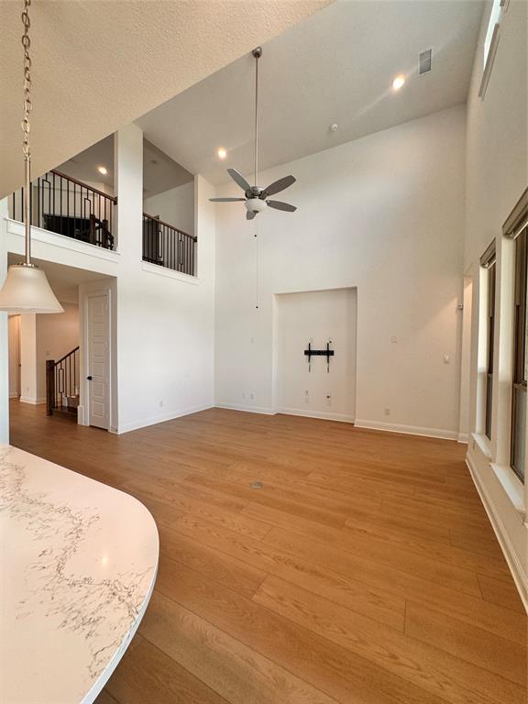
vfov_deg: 102.1
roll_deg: +0.4
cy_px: 352
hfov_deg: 85.7
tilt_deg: -0.9
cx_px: 264
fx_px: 285
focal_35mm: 14
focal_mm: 2.22
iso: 100
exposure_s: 1/120
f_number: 2.2
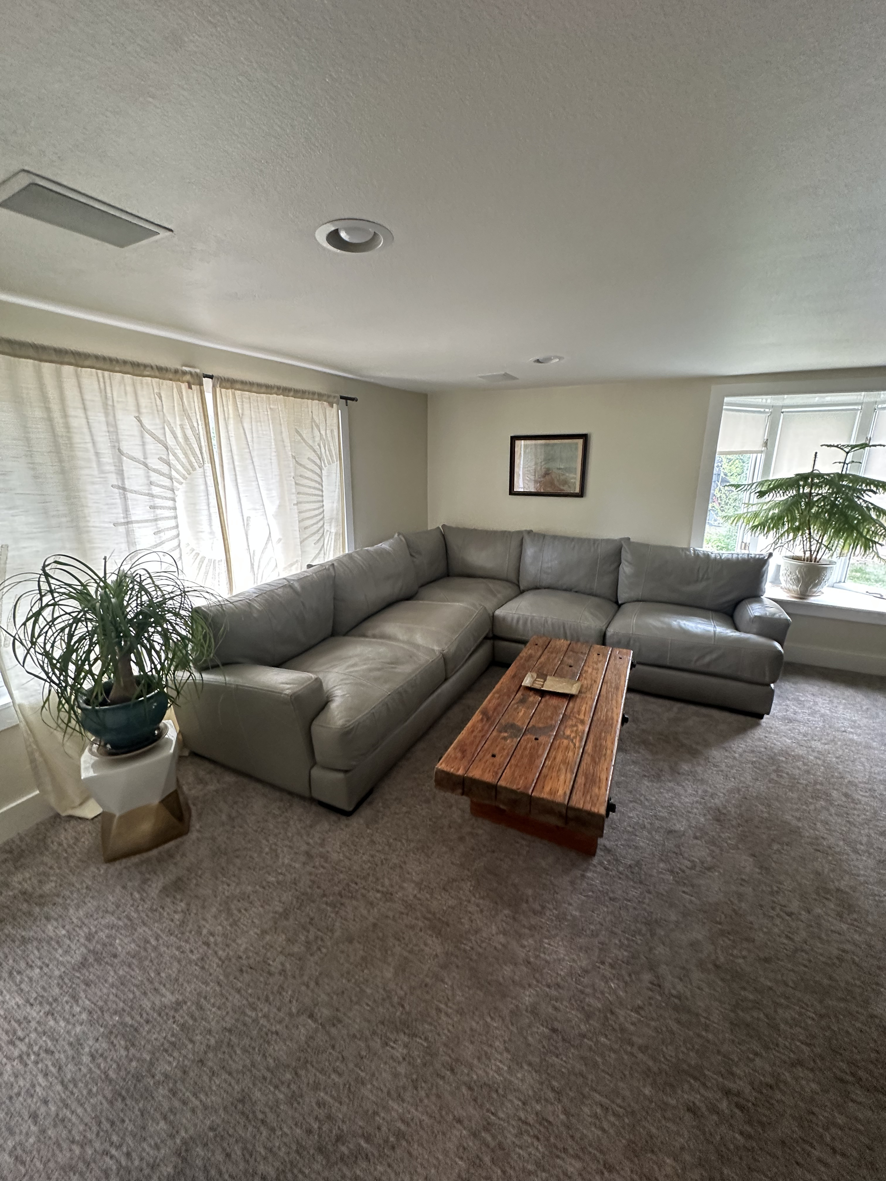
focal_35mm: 14
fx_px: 478
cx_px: 443
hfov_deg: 85.7
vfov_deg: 102.1
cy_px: 590
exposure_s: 1/60
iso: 250
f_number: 2.2
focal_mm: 2.22
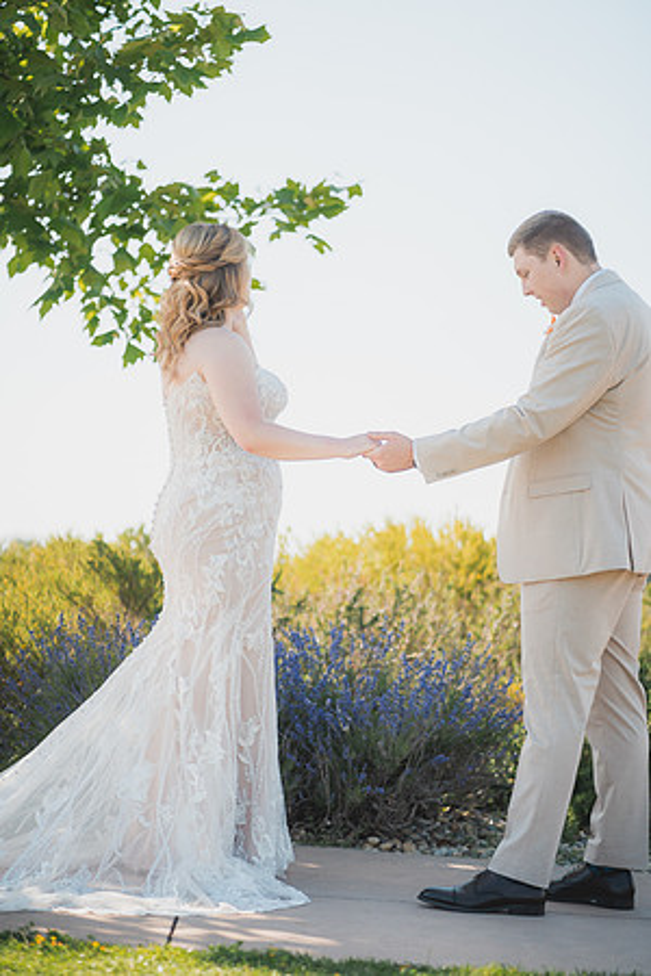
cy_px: 488
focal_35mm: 85
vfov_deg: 23.9
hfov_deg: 16.1
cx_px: 326
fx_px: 2305
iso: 125
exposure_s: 1/2000
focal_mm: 85
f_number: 1.8
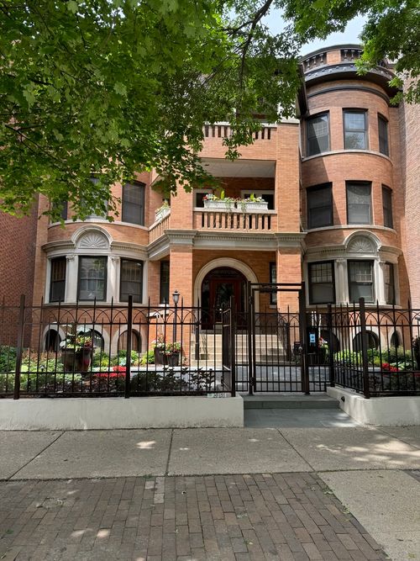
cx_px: 210
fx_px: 388
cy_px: 280
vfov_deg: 71.6
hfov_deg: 56.8
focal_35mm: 24
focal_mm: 6.76
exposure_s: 1/739
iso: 80
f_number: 1.78
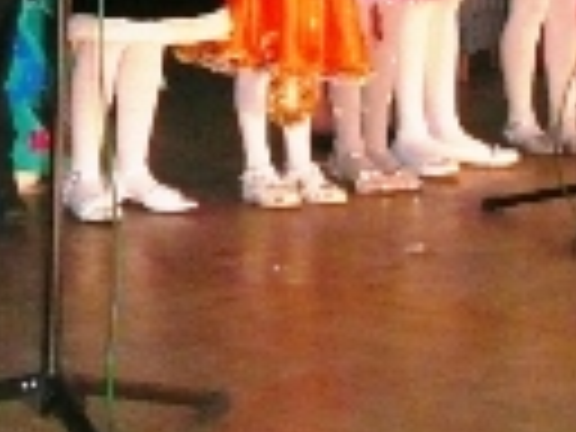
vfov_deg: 9.7
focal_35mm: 147
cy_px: -284
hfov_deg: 13.4
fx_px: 2446
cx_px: 144
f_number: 3.3
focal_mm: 6.9
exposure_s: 1/30
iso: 400
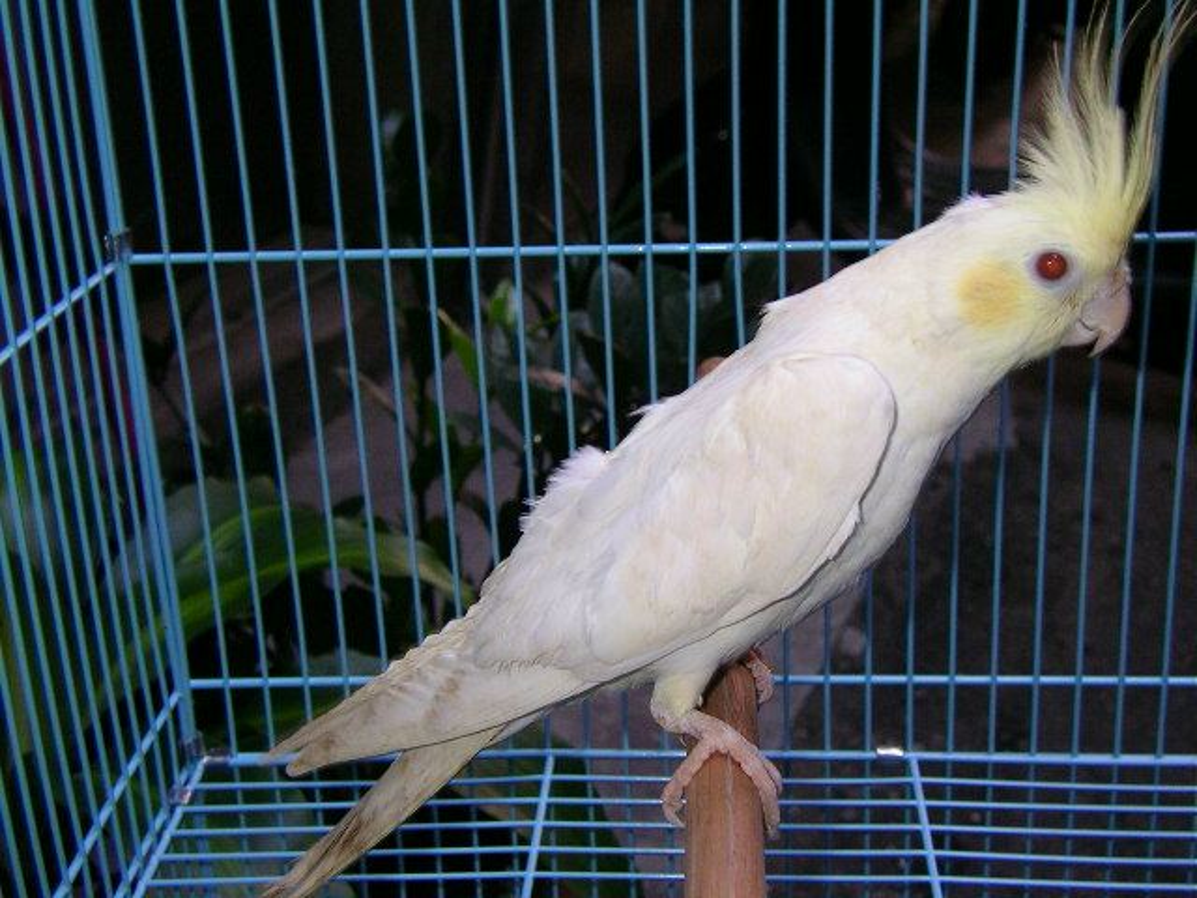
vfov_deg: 28.6
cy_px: 449
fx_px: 1764
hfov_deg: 37.5
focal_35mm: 51
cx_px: 598
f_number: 3.1
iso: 100
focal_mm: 7.9
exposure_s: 1/41.7
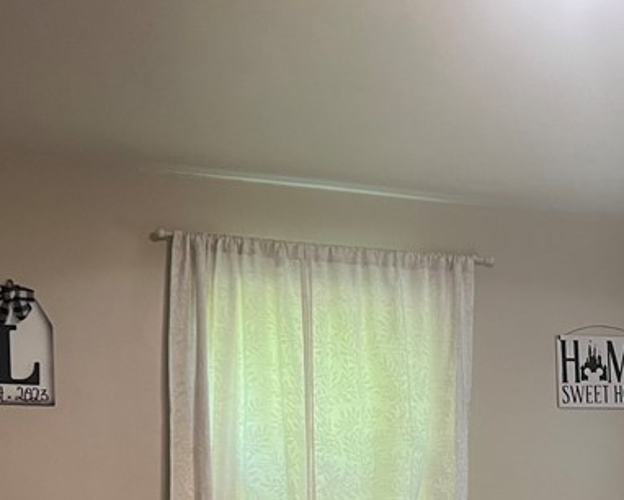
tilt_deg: -3.3
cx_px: 599
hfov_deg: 26.6
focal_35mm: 68
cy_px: 609
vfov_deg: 20.9
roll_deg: +0.4
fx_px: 1256
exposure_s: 1/60
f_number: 1.5
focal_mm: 5.7
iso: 320
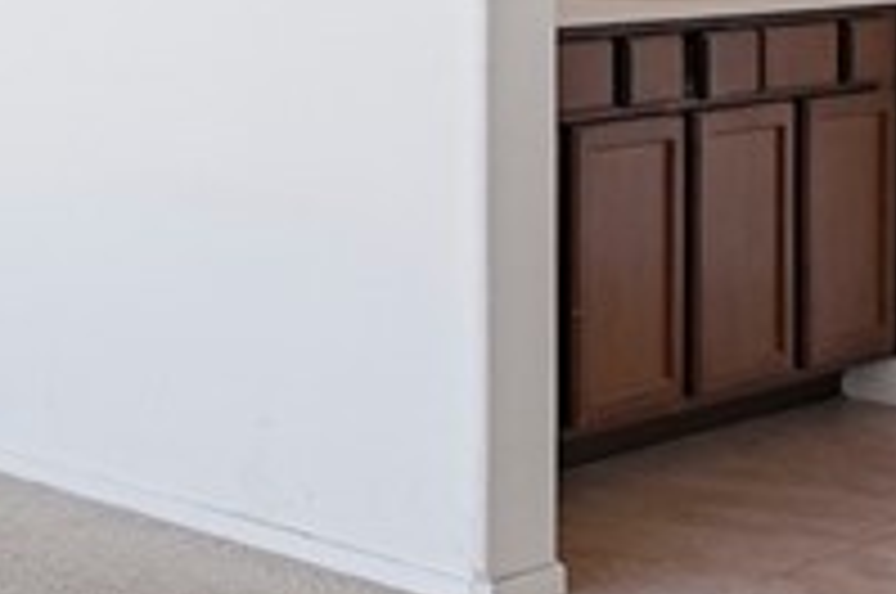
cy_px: -122
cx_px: -1018
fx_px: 2038
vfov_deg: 15.9
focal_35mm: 82
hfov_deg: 16.7
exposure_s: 1/160
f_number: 10
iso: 500
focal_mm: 15
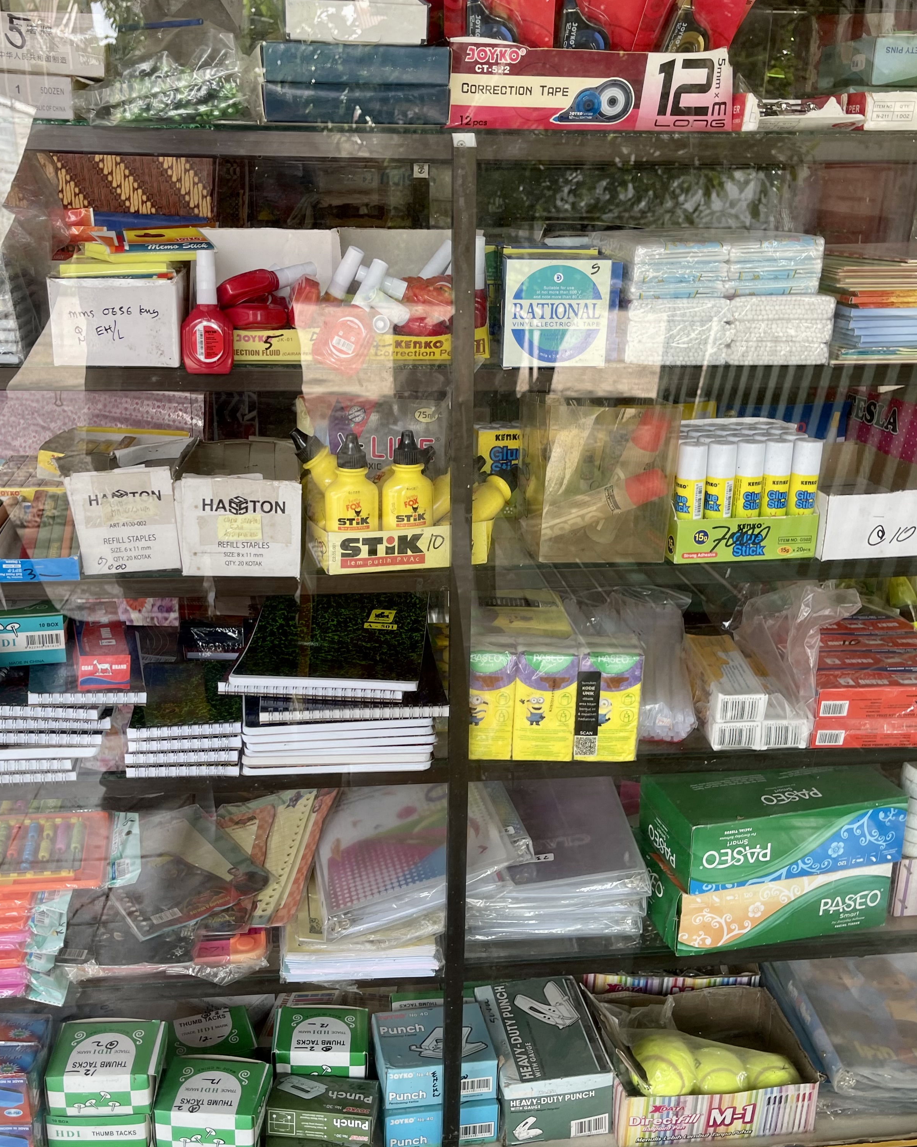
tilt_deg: -18.3
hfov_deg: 44.5
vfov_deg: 54.2
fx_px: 1119
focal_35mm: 33
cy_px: 569
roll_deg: -1.8
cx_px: 410
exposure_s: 1/124
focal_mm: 5.1
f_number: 1.6
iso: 32
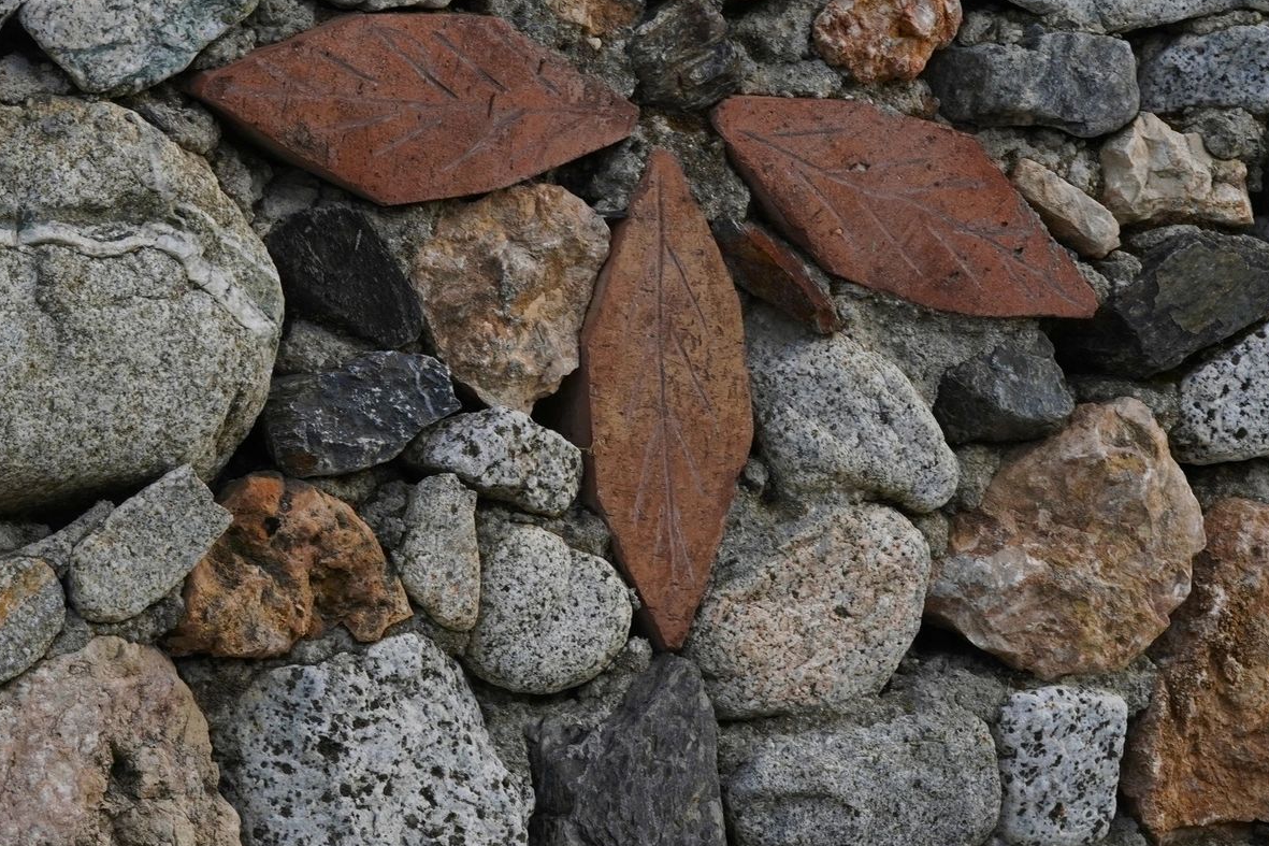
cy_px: 187
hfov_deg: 7.1
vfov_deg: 4.7
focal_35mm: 291
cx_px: 601
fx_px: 10256
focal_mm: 108
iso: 400
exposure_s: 1/20
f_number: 11
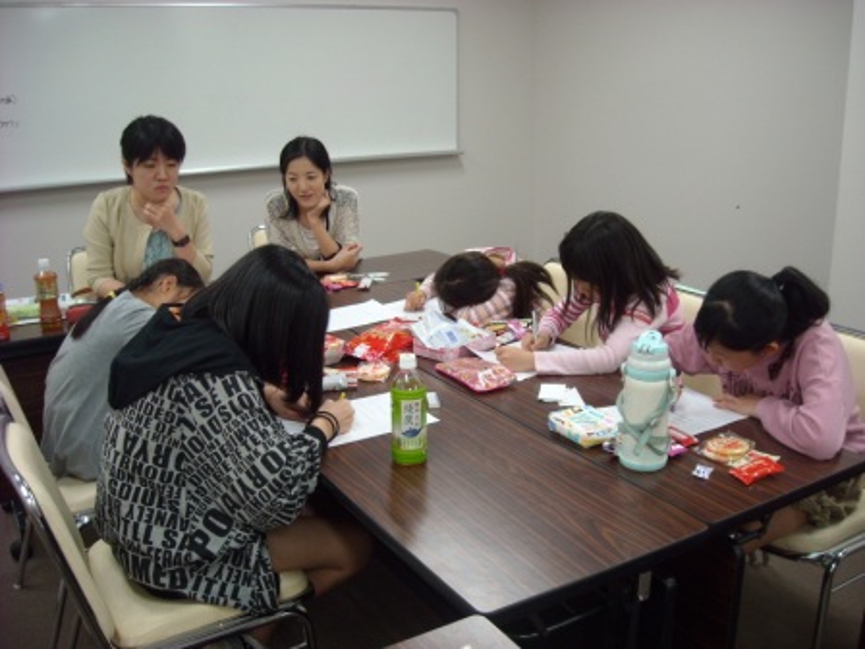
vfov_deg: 40.7
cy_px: 324
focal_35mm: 35
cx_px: 432
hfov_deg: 52.6
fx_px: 875
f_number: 2.8
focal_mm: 5.7
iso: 175
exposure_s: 1/60
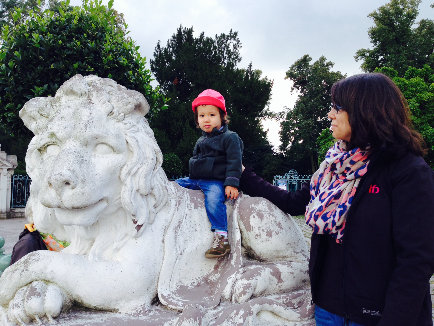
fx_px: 414
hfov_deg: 55.4
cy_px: 163
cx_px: 217
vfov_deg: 42.9
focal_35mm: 33
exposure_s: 1/382
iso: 50
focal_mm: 4.12
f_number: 2.4
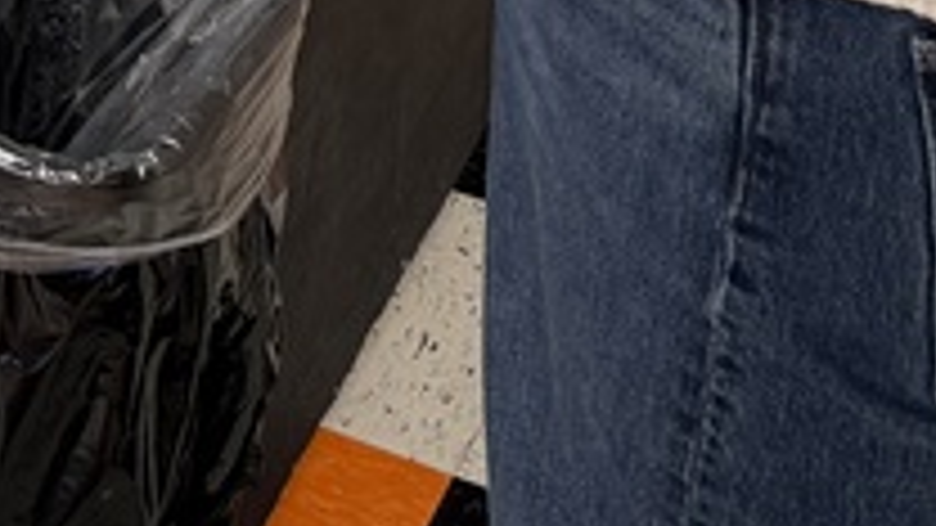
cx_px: -522
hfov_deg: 15.2
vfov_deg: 7.8
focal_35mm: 129
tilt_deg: -10.0
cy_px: -1173
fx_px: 3202
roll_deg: +0.7
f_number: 1.78
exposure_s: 1/120
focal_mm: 6.76
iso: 160
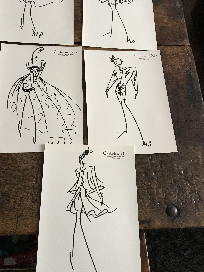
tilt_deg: -66.4
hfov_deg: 40.7
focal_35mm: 35
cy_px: 122
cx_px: 97
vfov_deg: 52.5
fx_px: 275
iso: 200
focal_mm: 4.15
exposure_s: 1/25
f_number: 2.2
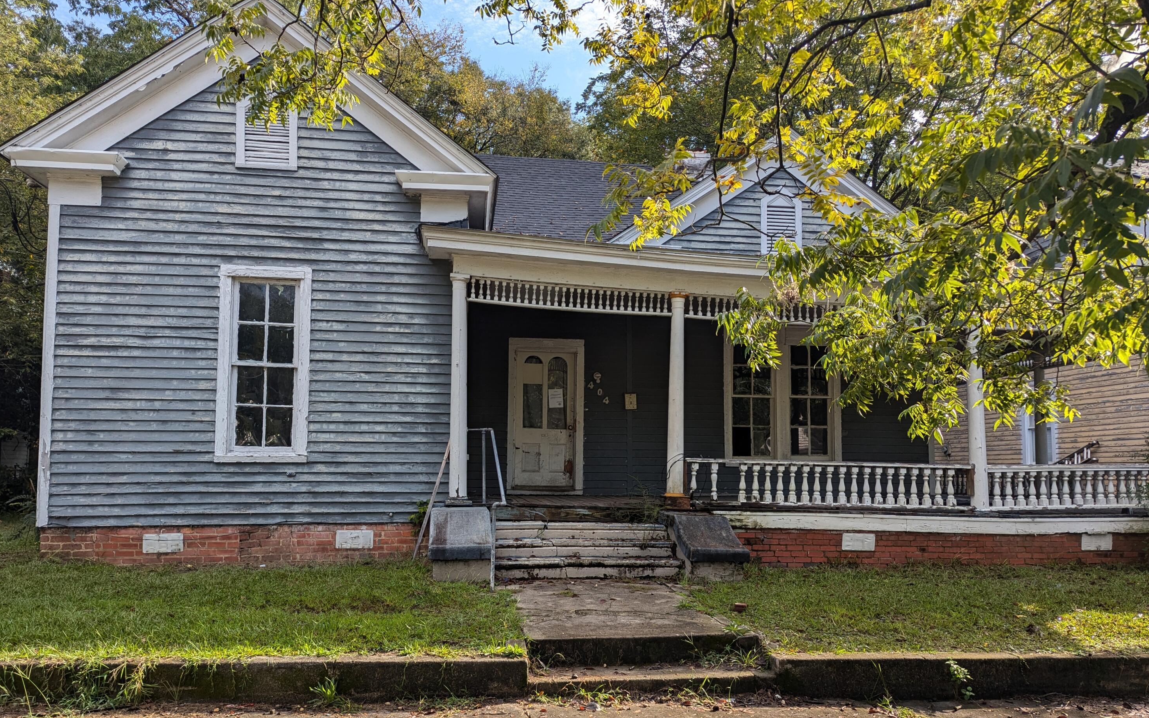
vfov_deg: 47.4
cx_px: 565
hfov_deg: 70.4
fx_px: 814
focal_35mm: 26
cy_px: 421
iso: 41
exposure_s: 1/633
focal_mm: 6.81
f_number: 1.85
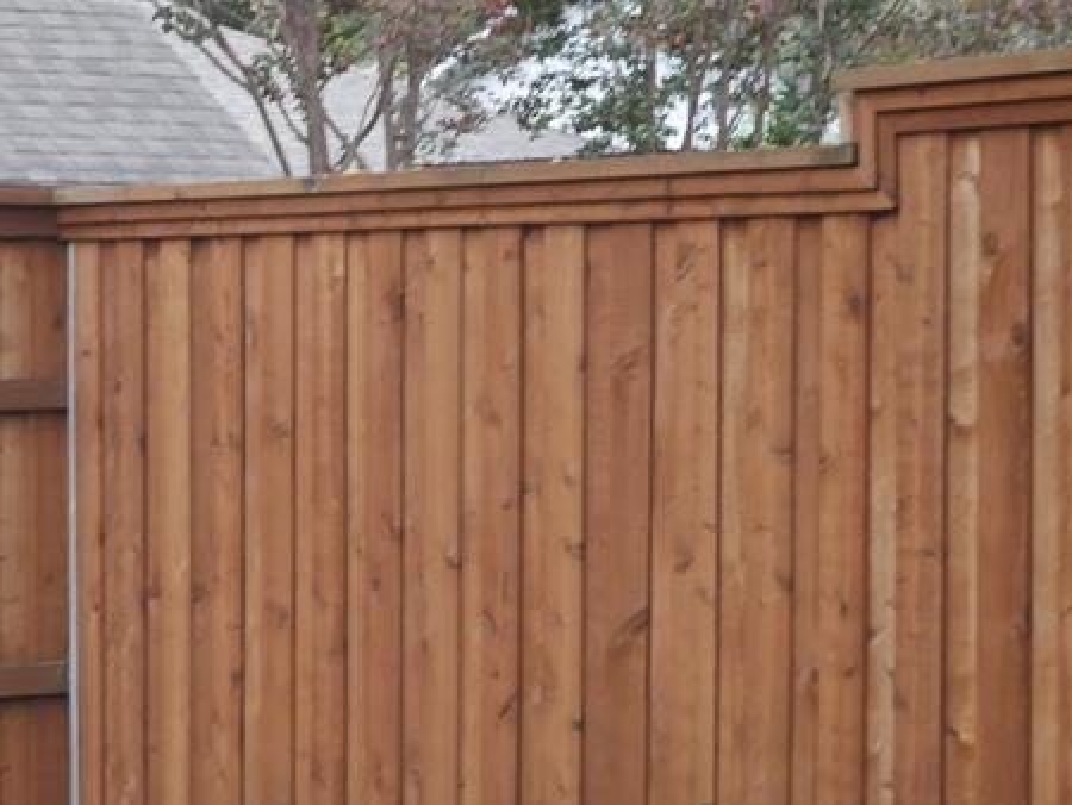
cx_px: 75
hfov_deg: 13.8
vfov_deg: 10.5
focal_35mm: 141
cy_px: 572
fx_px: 4369
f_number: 5.4
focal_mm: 31
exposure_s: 1/80
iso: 1250
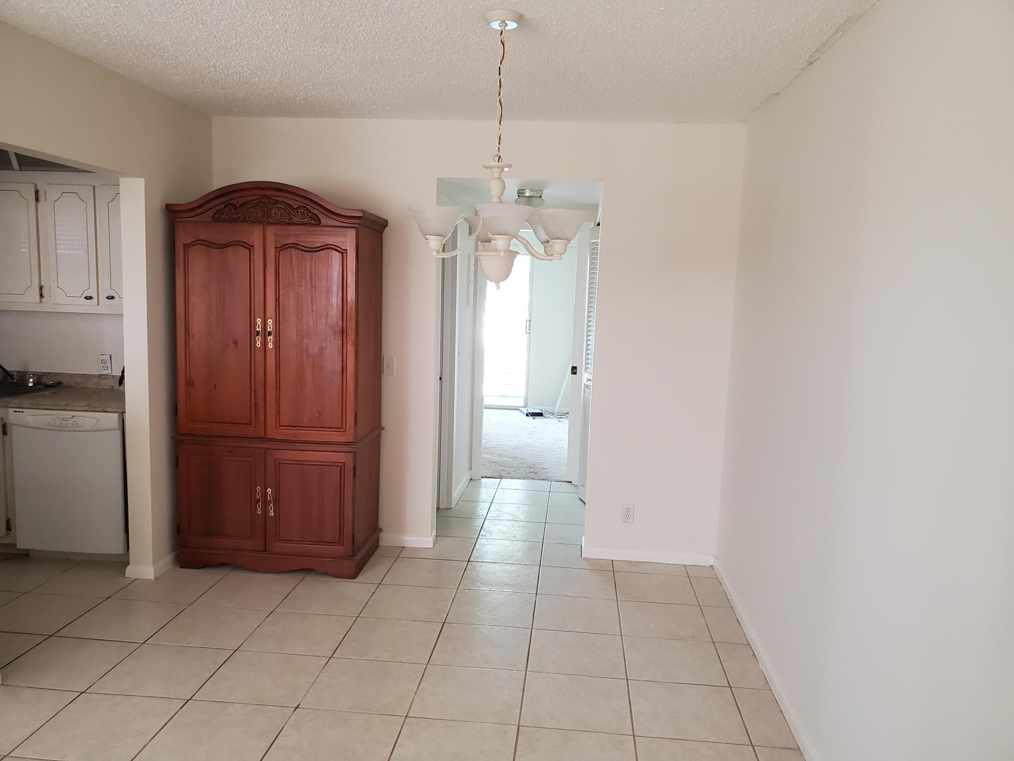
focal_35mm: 26
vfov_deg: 53.1
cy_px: 380
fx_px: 762
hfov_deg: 67.3
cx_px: 507
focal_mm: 4.3
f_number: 2.4
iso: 320
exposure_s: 1/50
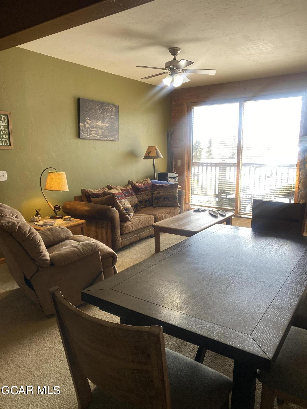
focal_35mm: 26
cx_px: 154
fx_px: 307
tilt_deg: -8.8
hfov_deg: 53.1
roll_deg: +0.6
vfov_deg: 67.3
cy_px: 204
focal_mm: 4.25
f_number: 1.8
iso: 40
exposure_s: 1/120
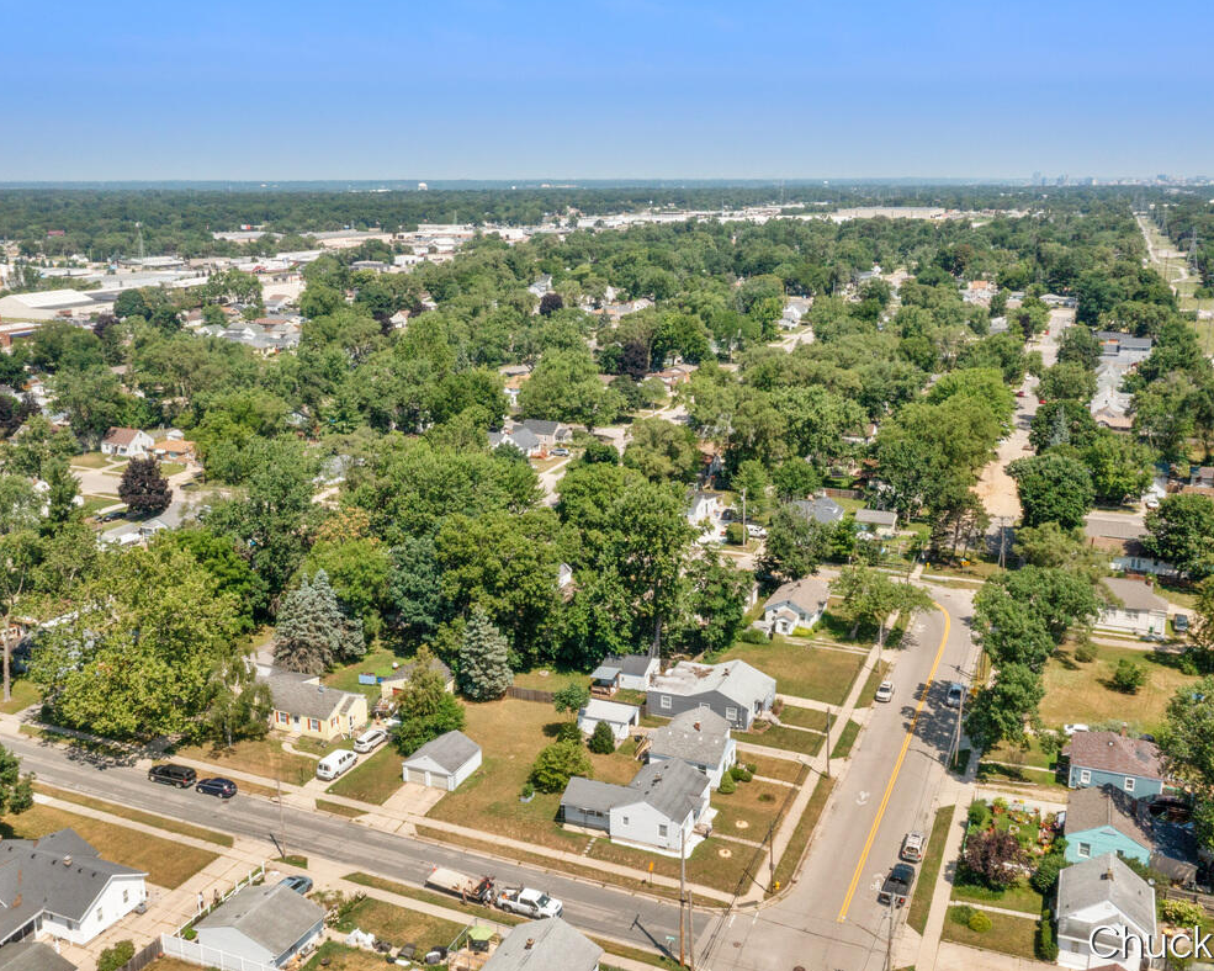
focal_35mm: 32
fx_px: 1150
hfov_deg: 55.6
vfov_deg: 45.8
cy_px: 485
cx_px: 585
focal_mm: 10.26
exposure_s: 1/500
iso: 100
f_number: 11
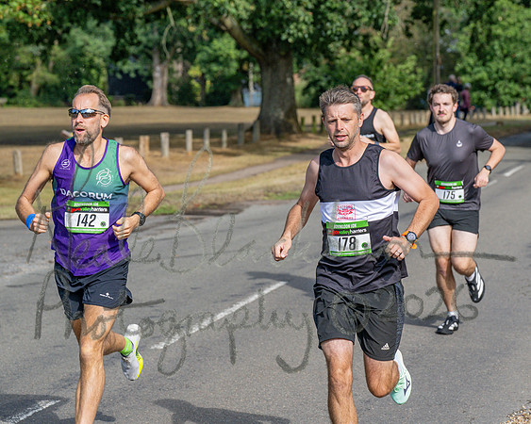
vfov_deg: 13.0
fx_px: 1859
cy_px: 212
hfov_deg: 16.2
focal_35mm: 118
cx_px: 319
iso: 400
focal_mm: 70
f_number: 4
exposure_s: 1/3200
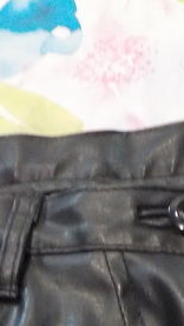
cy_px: 262
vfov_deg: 18.0
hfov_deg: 10.2
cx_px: 185
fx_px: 1023
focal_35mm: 118
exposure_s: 1/20
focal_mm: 4.1
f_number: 3.3
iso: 400
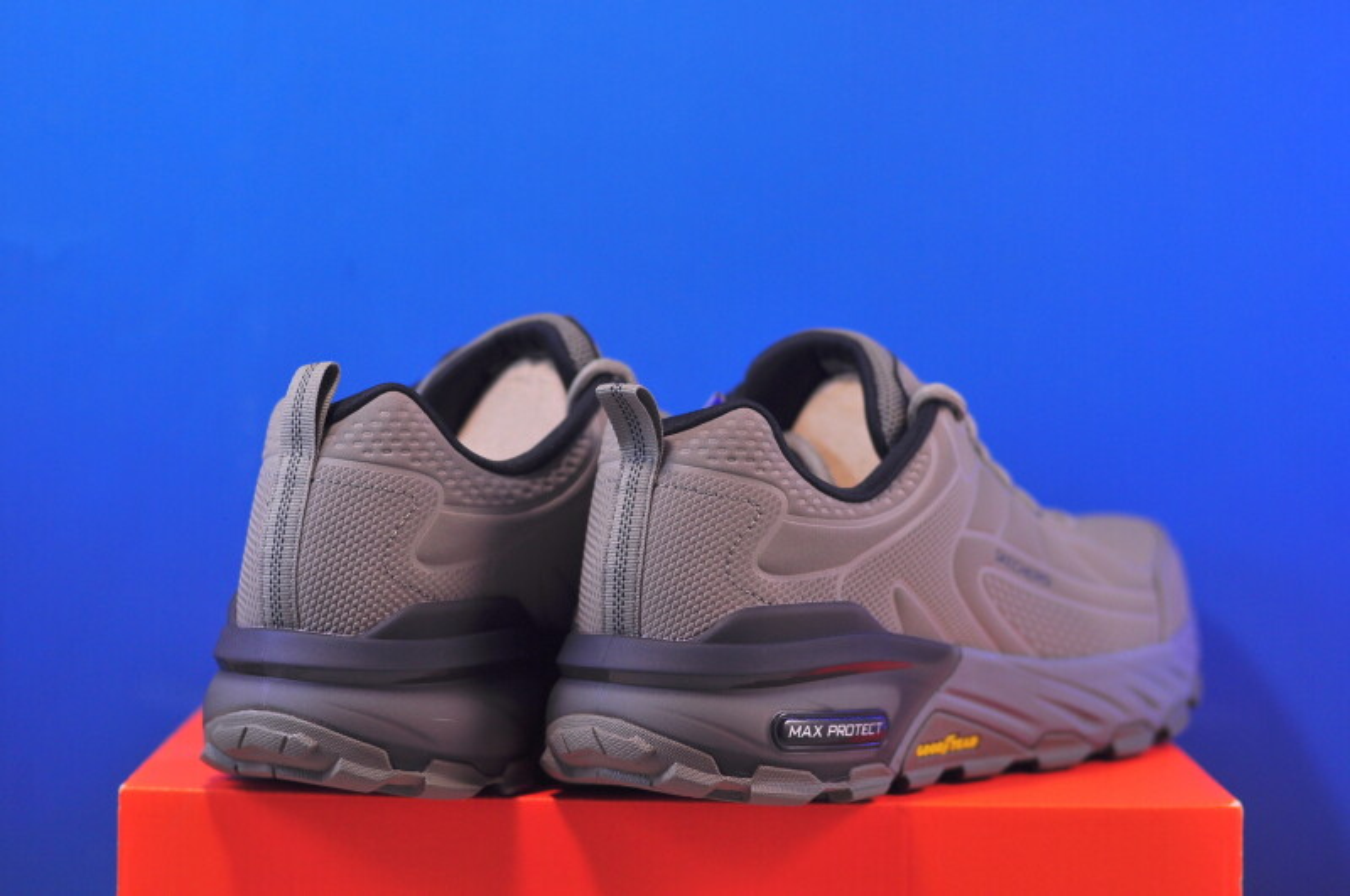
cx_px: 675
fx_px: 2808
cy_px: 448
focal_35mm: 75
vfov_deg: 18.1
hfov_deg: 27.0
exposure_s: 1/320
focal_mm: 50
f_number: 2.5
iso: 250
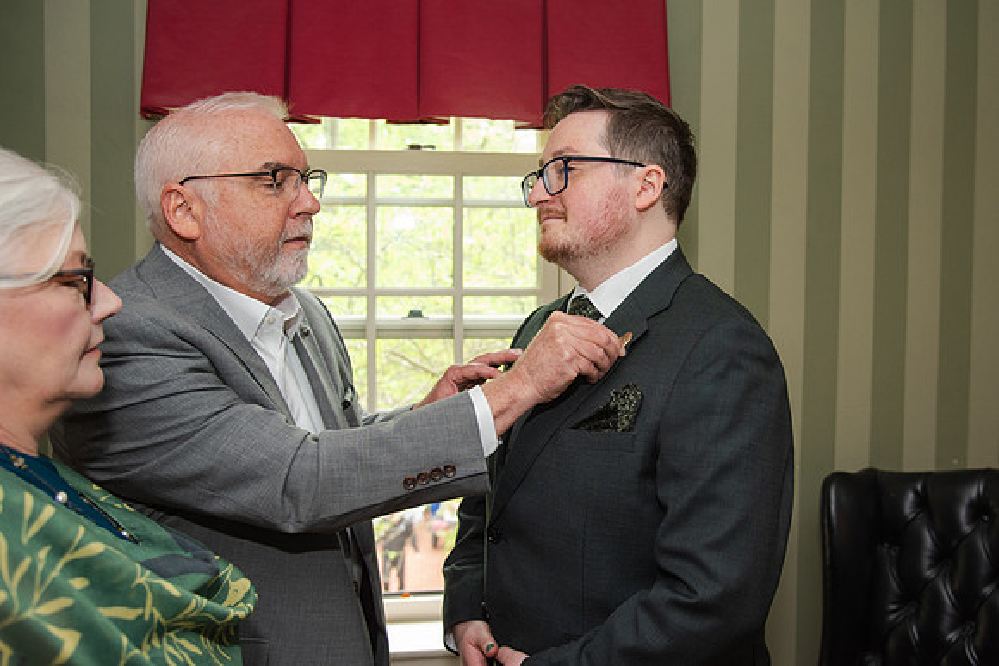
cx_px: 555
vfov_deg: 40.7
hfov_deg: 58.1
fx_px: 897
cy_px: 296
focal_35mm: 32
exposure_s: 1/200
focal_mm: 28
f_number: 4
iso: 1000
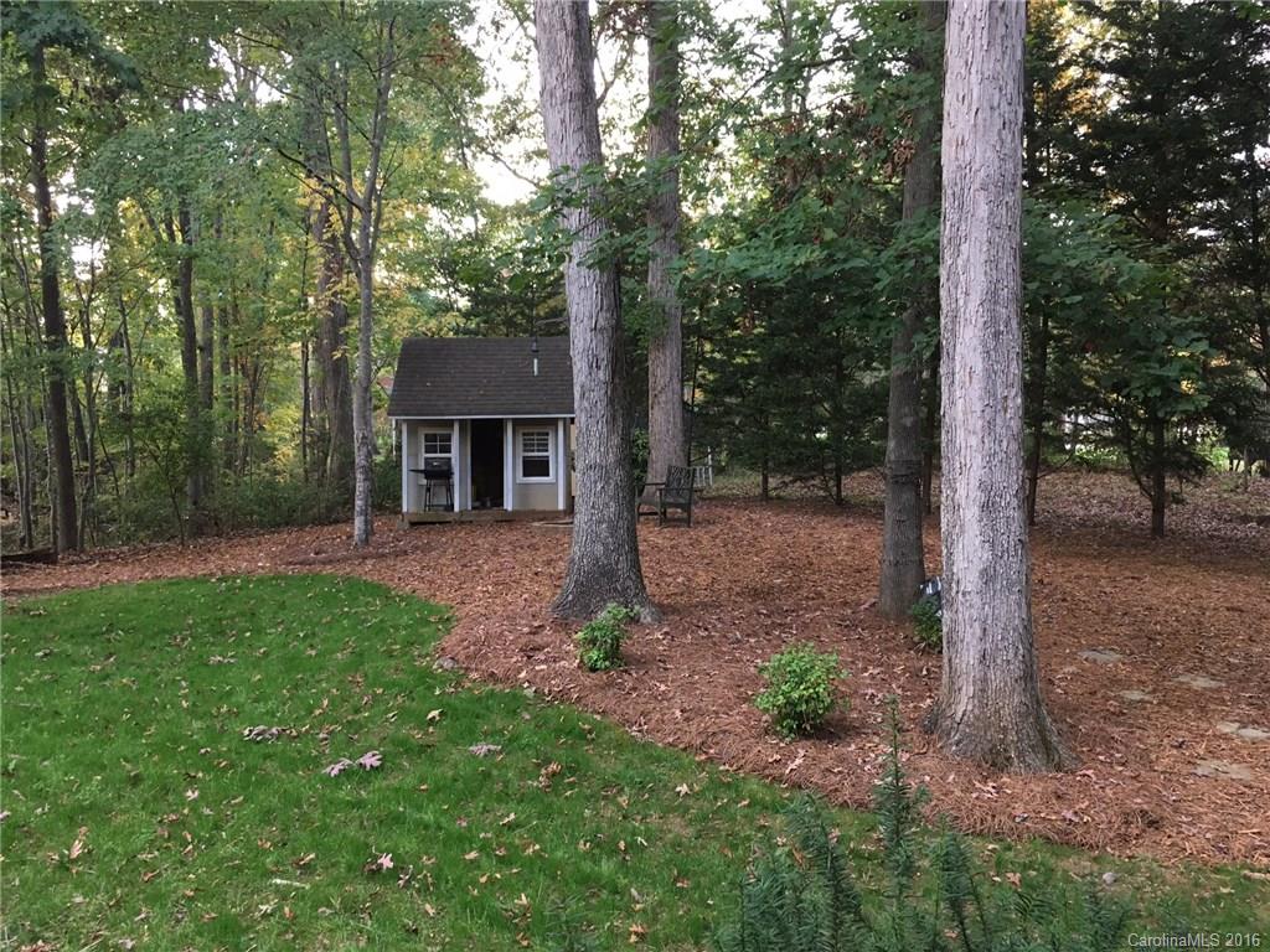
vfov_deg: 48.2
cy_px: 476
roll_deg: +0.1
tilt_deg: -1.5
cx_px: 635
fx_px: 1064
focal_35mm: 29
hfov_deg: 61.7
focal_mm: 4.15
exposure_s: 1/30
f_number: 2.2
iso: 80
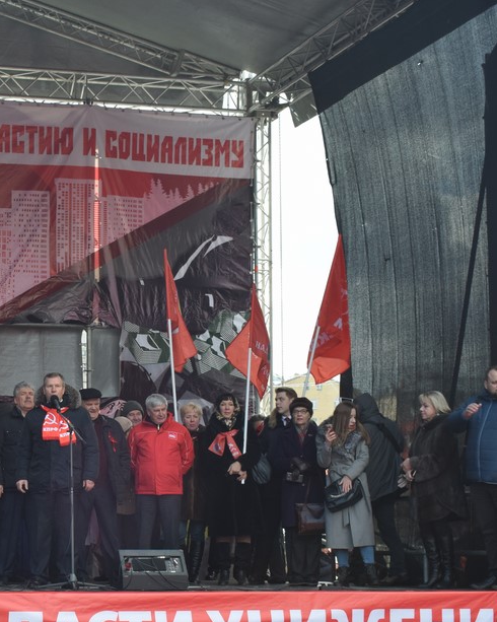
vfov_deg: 21.2
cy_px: 389
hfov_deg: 16.7
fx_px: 1656
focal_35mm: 90
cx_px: -2
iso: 400
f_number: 8
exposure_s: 1/250
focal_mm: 34
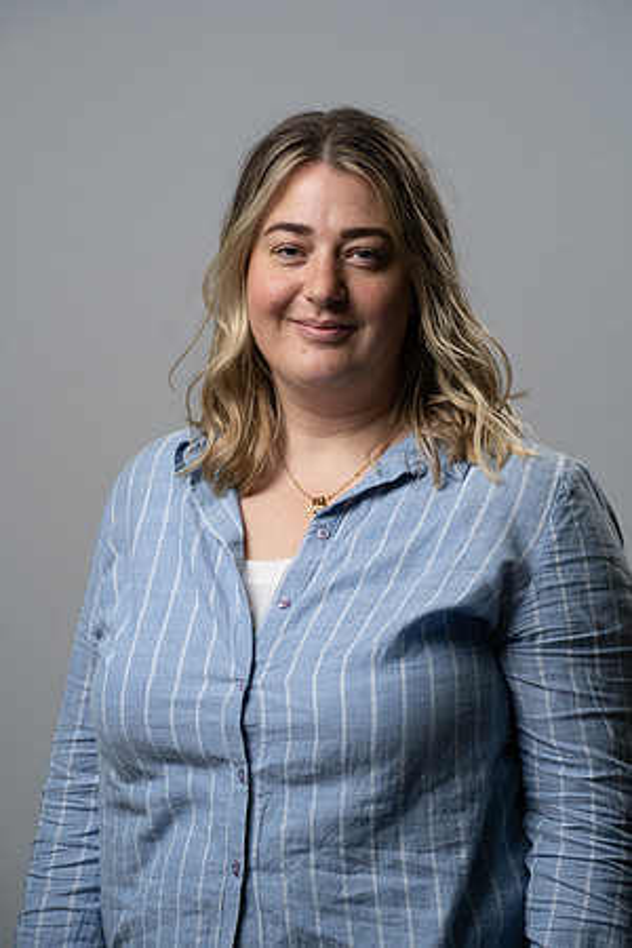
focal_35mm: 146
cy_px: 474
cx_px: 316
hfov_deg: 9.4
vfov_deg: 14.1
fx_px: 3844
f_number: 7.1
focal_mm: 146
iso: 160
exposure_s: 1/160
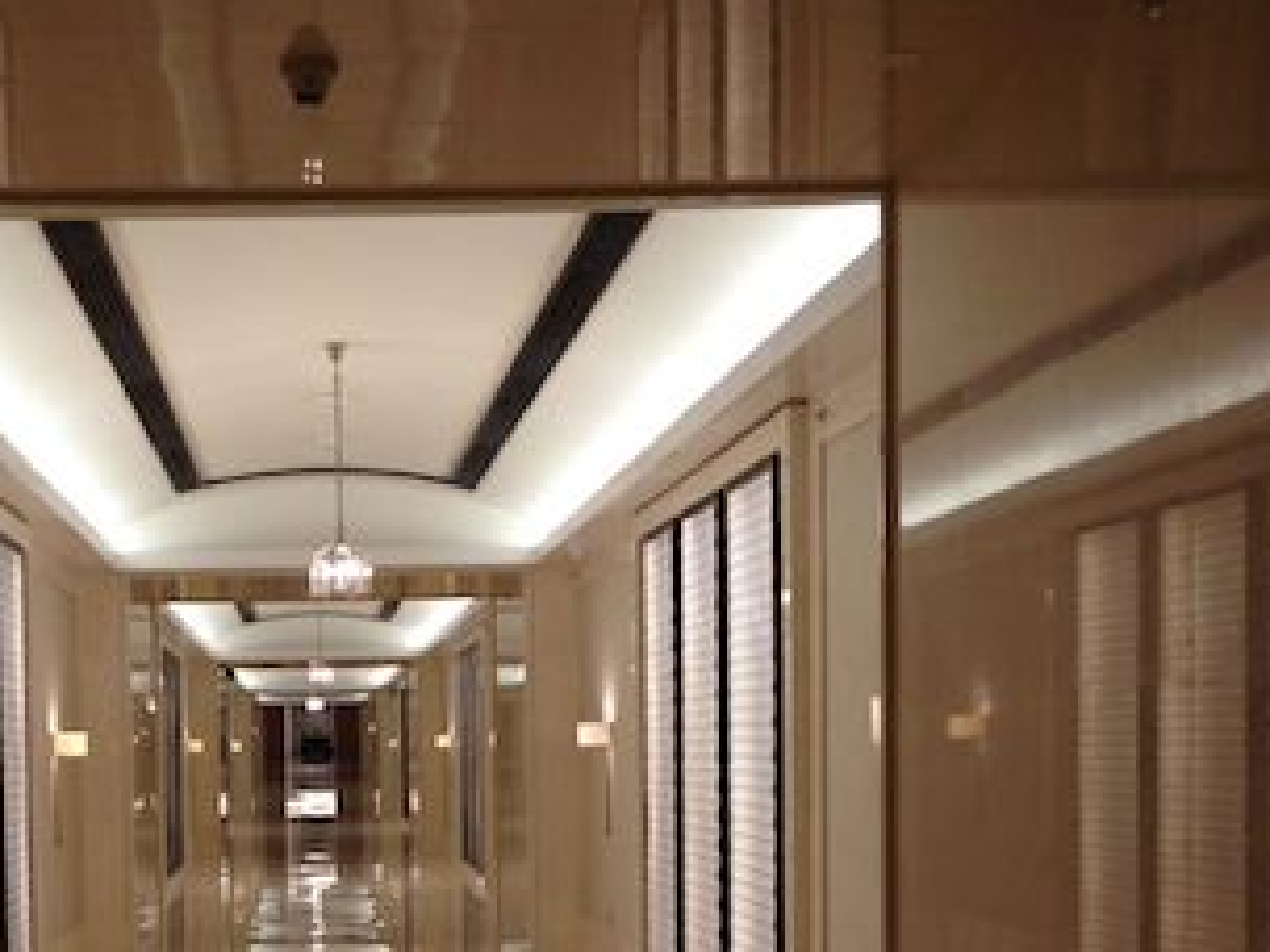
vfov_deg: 22.7
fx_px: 2311
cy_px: 862
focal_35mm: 63
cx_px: 376
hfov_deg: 30.4
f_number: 2.4
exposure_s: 1/30
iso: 50
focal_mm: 4.12
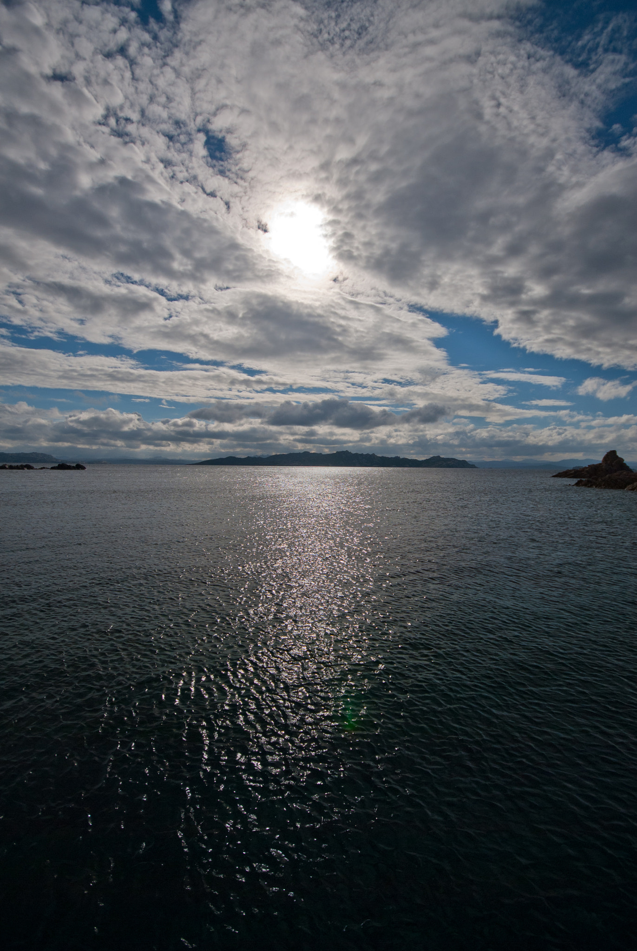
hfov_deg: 69.8
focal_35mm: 17
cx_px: 318
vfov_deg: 92.4
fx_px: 456
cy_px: 476
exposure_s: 1/2000
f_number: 4.5
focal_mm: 11.5
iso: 100
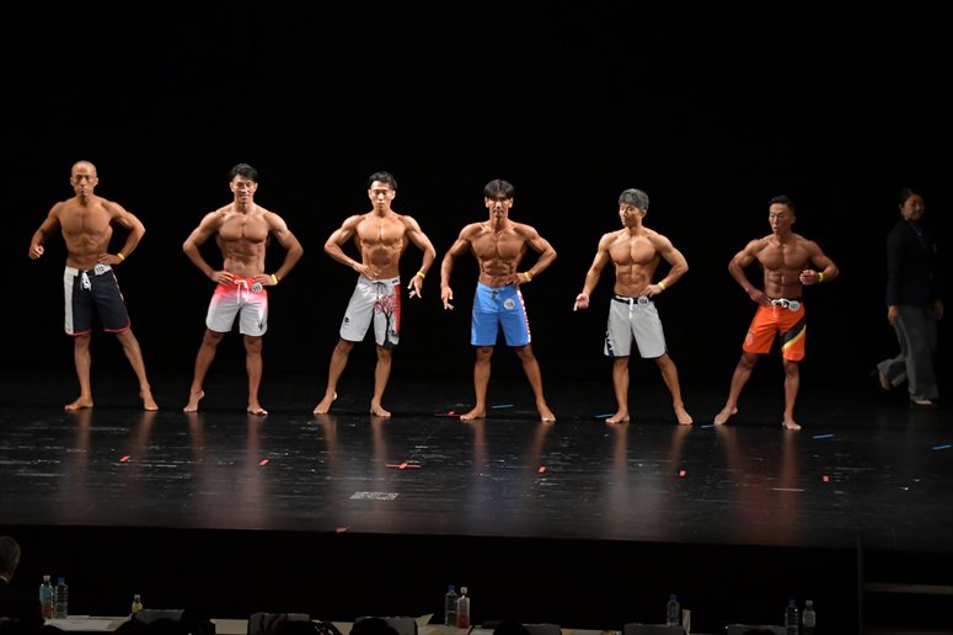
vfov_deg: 10.2
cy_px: 318
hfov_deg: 15.2
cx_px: 476
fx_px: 3572
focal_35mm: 135
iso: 3200
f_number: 5.6
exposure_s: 1/400
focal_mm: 90
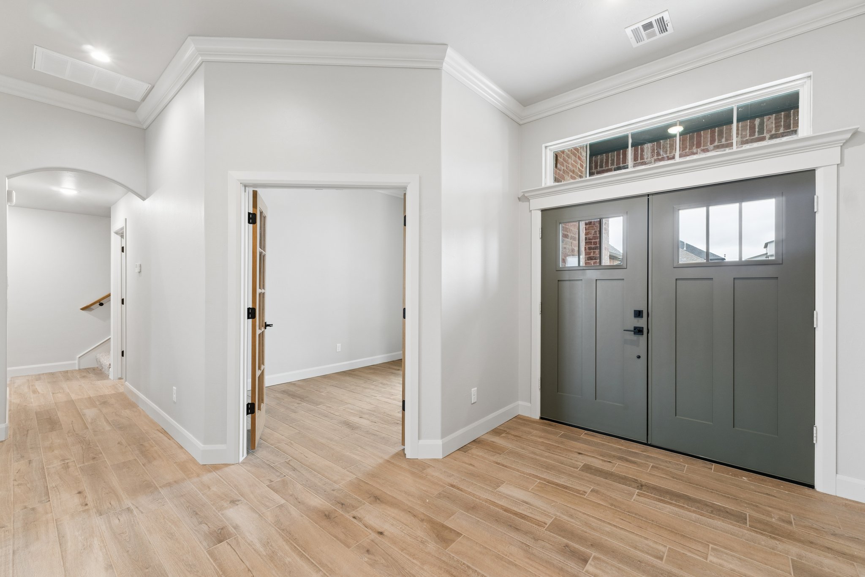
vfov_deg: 77.3
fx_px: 360
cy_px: 288
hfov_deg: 100.4
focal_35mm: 15
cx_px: 432
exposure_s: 1/20
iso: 200
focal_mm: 10
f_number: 9
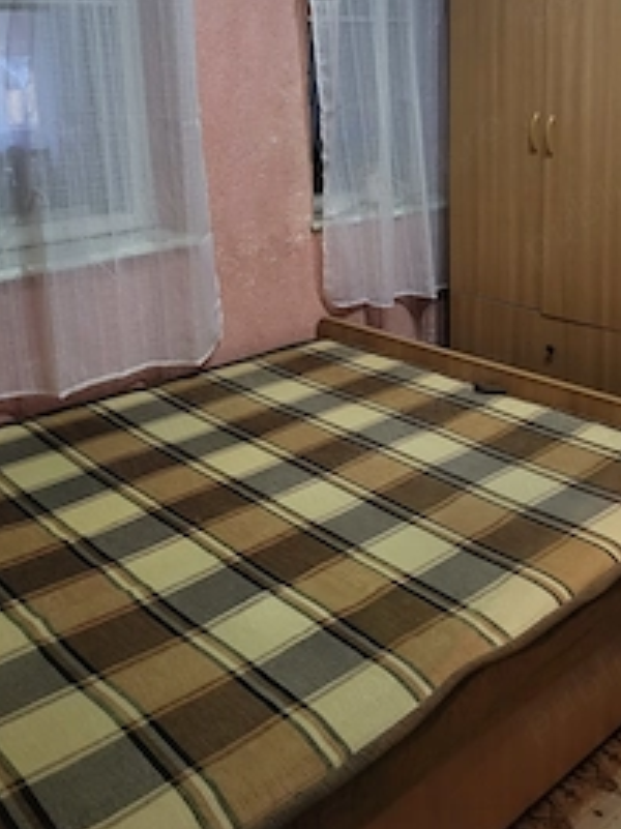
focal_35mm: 39
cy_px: 239
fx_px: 934
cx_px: 295
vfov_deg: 46.7
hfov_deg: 36.8
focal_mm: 5.4
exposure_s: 1/25
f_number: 1.8
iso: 1000
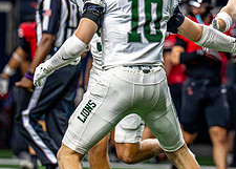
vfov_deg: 2.0
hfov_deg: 2.8
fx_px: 4762
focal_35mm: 710
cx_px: 257
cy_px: 26
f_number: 2.8
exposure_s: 1/2000
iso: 5000
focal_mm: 200
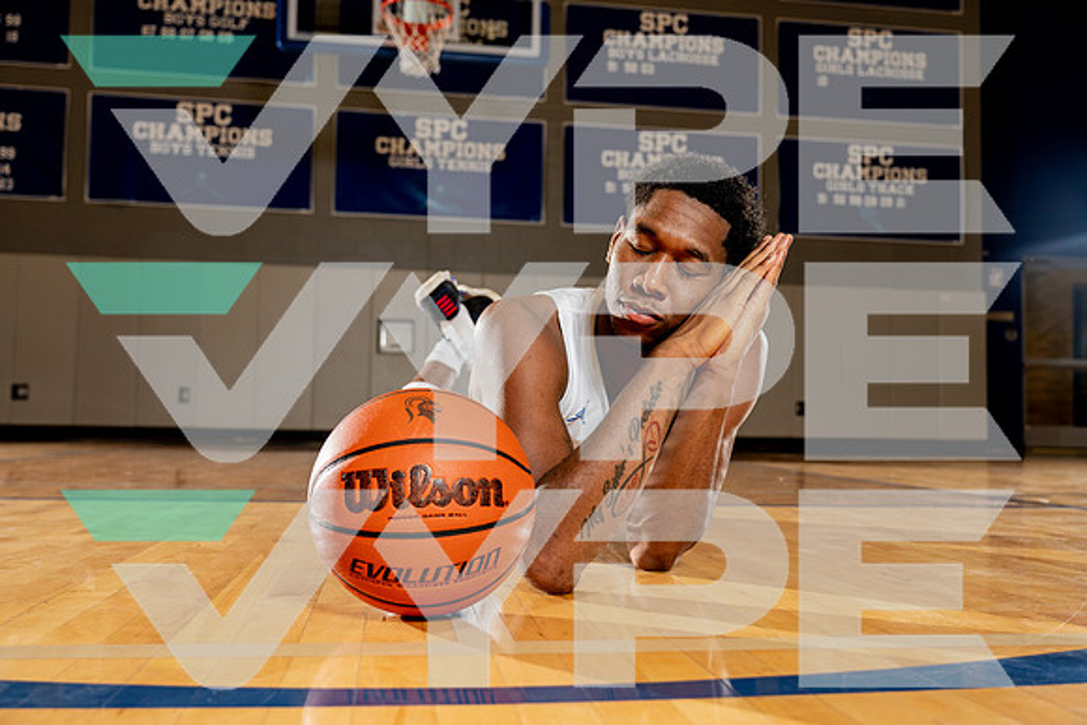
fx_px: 997
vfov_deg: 40.0
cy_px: 362
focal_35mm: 33
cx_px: 544
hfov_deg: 57.2
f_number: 4
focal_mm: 33
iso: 250
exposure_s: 1/250
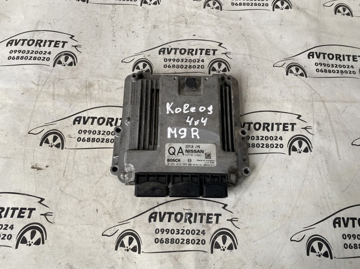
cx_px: 180
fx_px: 270
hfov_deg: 67.3
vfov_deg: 53.0
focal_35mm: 26
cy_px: 134
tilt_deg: -72.0
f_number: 1.8
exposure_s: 1/121
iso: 80
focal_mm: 4.25
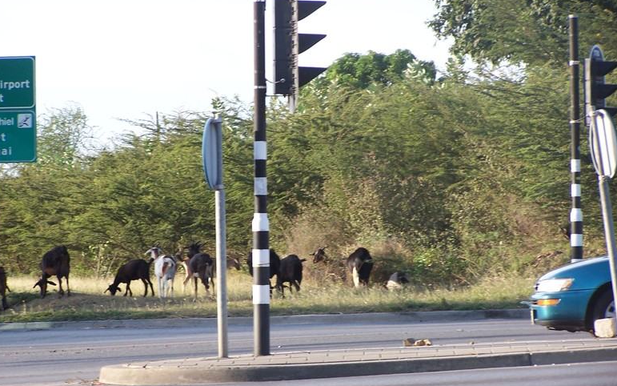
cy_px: 231
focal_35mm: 230
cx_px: 298
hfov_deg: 9.1
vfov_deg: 5.7
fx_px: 3868
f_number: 3.2
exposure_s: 1/250
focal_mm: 34.6
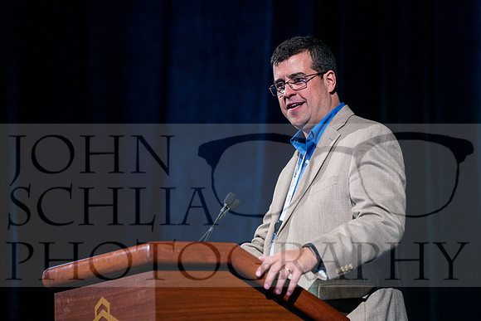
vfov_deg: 9.0
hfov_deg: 13.5
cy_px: 160
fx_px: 2031
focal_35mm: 152
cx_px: 240
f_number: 3.5
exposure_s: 1/125
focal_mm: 152
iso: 3200
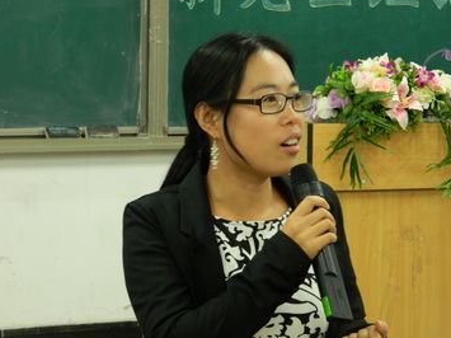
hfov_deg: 16.2
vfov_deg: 12.1
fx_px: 1589
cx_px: 220
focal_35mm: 122
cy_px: 181
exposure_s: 1/13
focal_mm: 18.6
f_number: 4.5
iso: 400
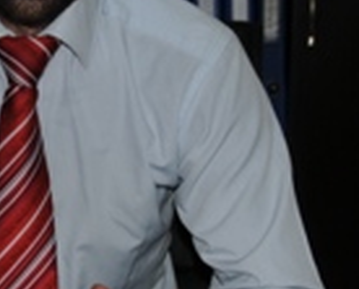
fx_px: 1650
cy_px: 96
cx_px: 42
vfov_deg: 10.0
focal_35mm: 155
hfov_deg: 12.3
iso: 200
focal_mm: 34
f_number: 4.2
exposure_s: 1/60
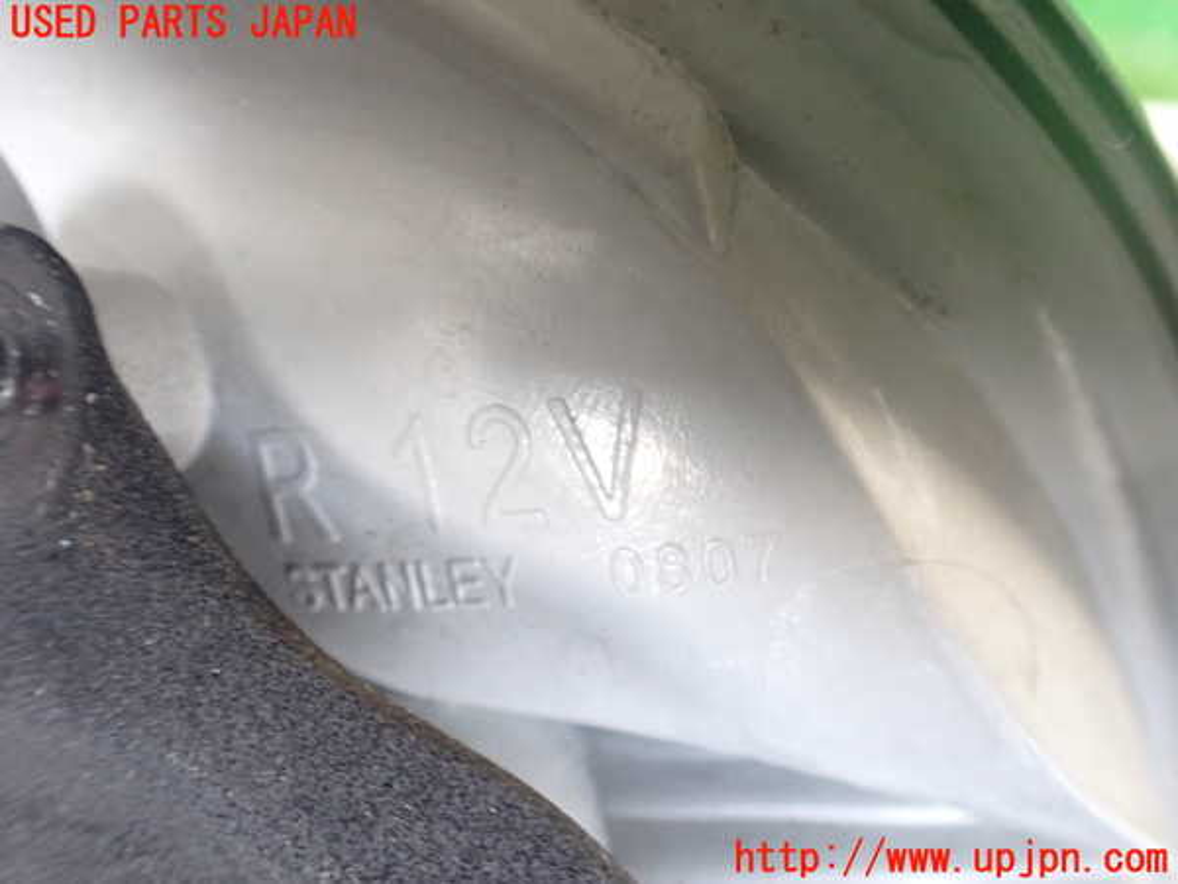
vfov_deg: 46.8
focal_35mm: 30
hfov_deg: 60.0
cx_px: 589
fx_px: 1021
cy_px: 442
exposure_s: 1/60
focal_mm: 5.4
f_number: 2.3
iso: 800
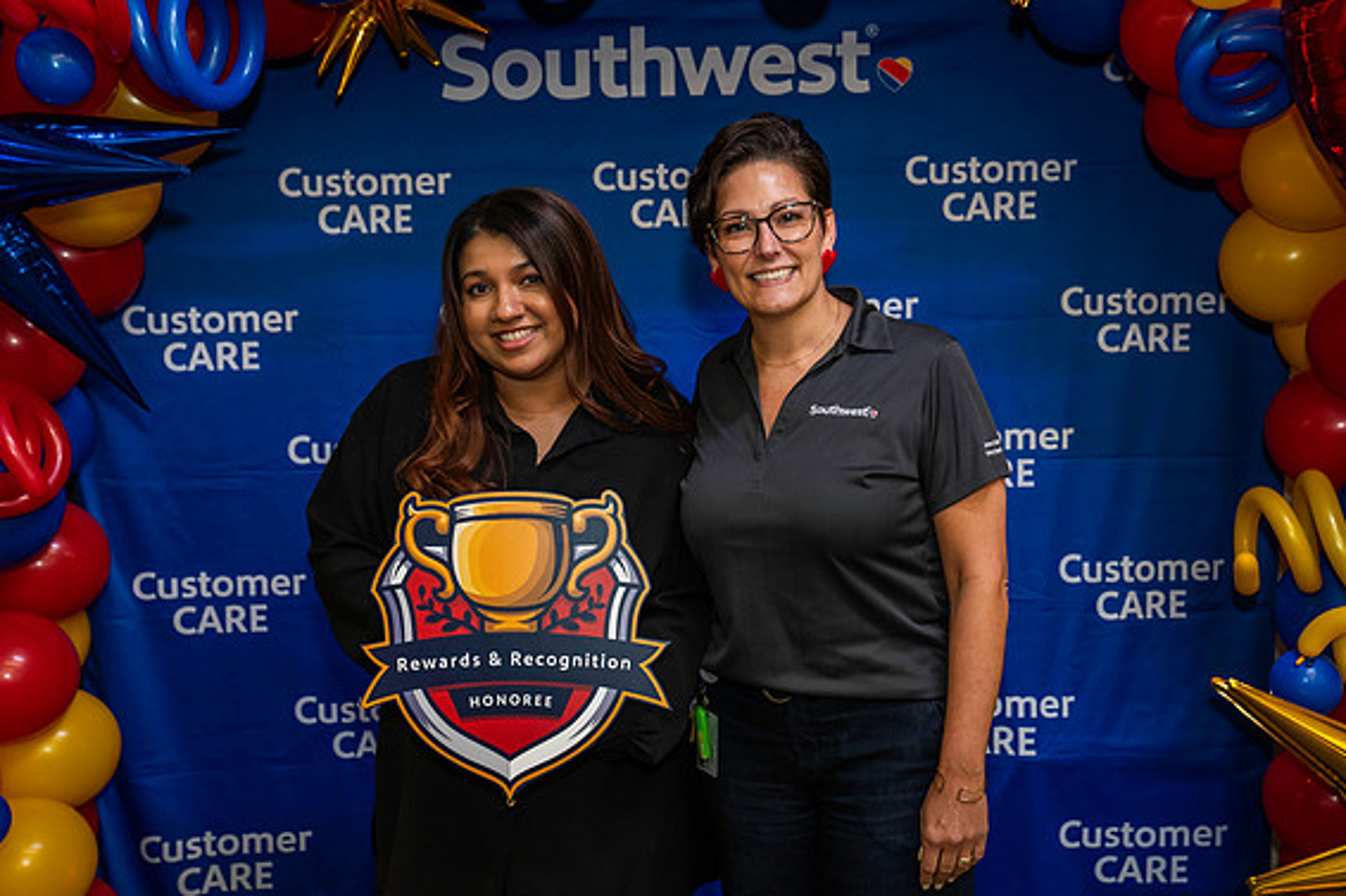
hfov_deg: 43.6
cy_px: 441
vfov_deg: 29.8
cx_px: 666
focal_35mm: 45
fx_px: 1682
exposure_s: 1/160
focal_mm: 43
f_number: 4
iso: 1250
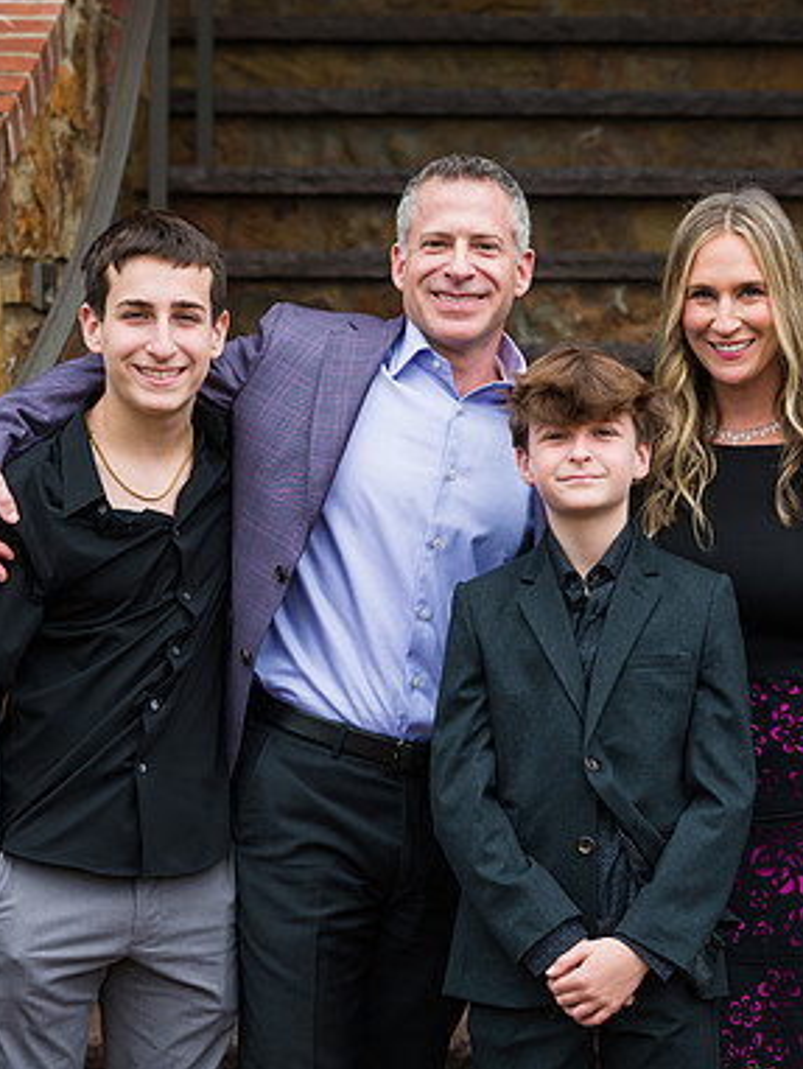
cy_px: 511
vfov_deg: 13.1
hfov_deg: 9.8
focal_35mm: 151
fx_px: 4665
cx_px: 611
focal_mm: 98
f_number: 4
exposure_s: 1/200
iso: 200
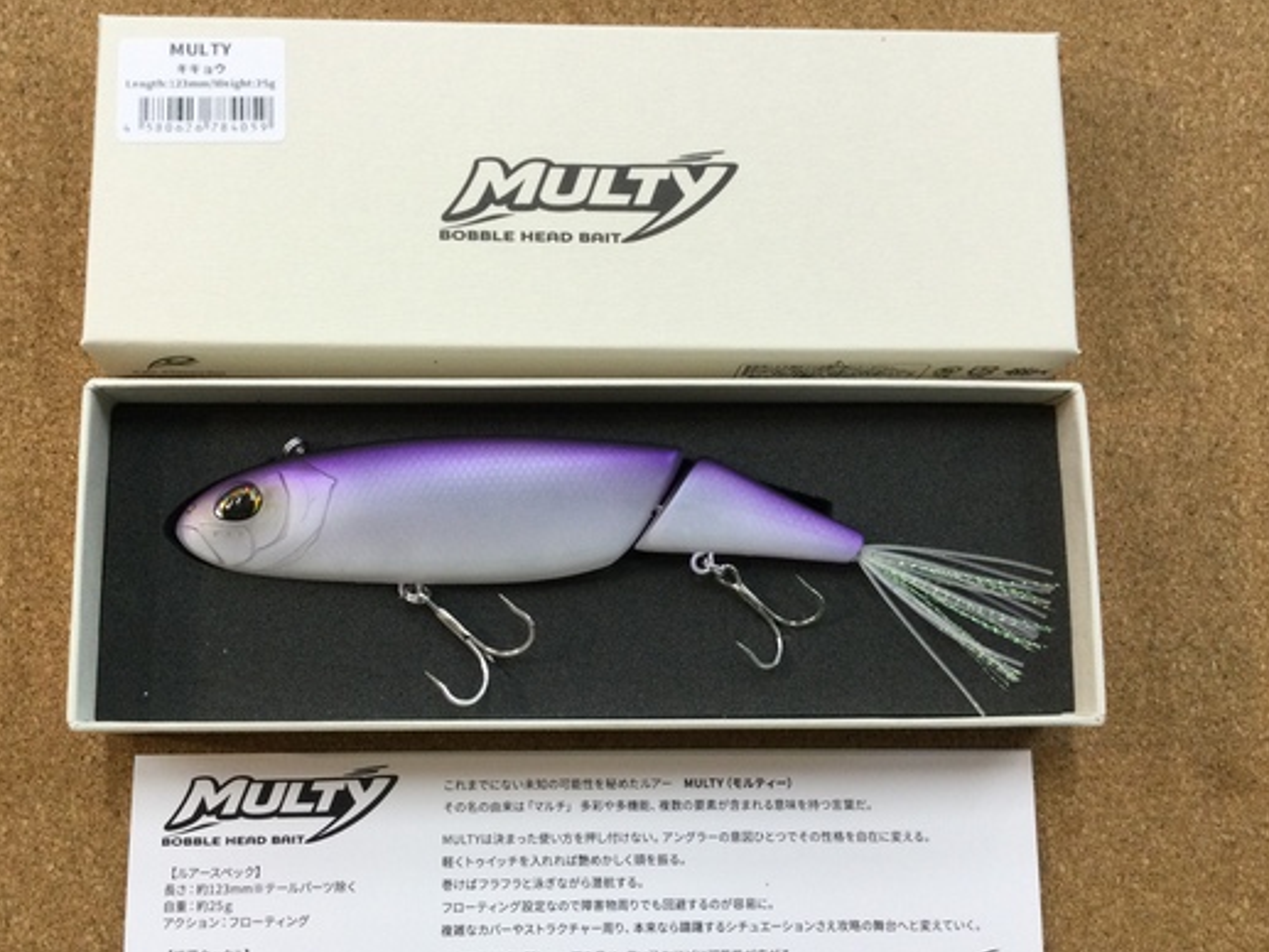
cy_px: 523
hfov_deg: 51.3
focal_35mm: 36
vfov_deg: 39.6
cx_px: 569
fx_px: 1320
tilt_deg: -80.5
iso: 50
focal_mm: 3.3
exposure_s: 1/30
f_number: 2.4
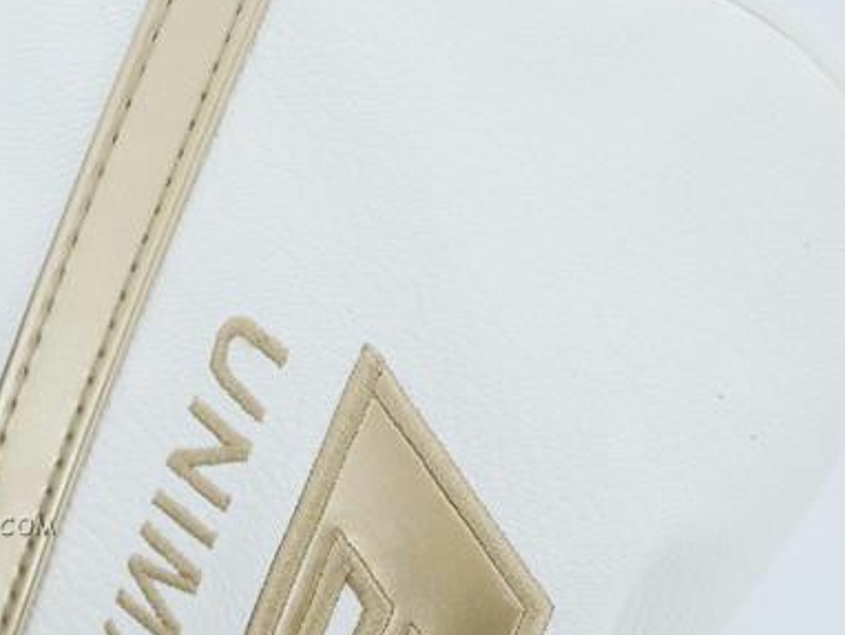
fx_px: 3273
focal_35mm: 134
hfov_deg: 14.4
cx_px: -101
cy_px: 325
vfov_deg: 11.1
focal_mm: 25
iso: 1600
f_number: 4.5
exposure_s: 1/60
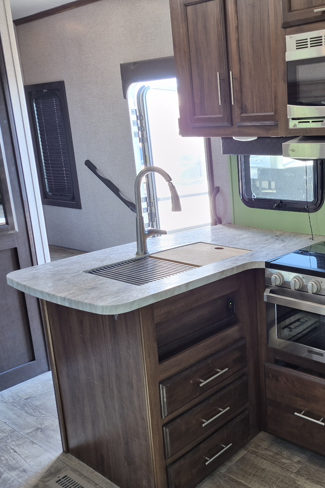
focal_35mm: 32
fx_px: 433
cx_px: 320
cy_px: 244
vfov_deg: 58.7
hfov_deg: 37.1
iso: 160
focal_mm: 5.4
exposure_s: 1/52.1
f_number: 1.8
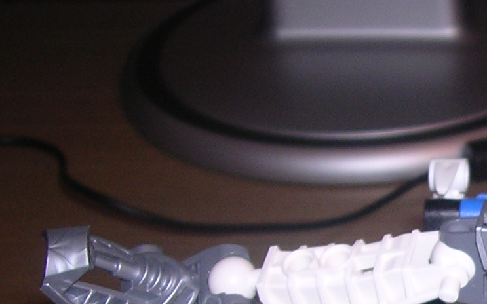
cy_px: 368
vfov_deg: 11.5
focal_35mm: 111
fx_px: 1473
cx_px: 638
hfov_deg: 17.6
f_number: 2.8
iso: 100
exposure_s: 1/60.1
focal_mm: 5.8
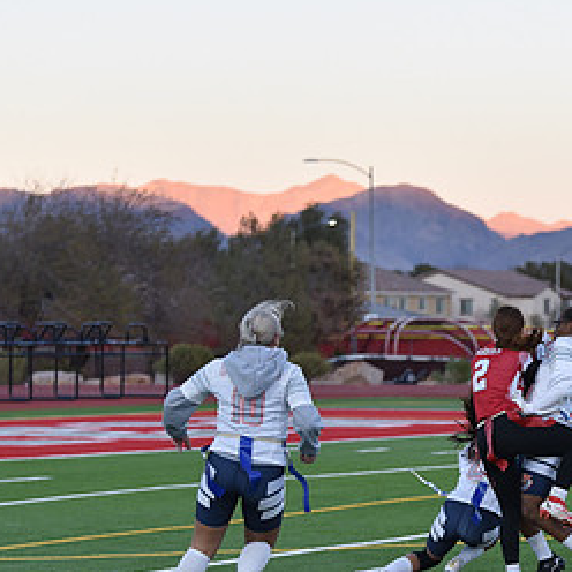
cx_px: 528
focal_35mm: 183
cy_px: 347
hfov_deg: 9.5
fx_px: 3421
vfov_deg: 9.6
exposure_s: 1/800
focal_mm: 92
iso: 560
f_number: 2.8
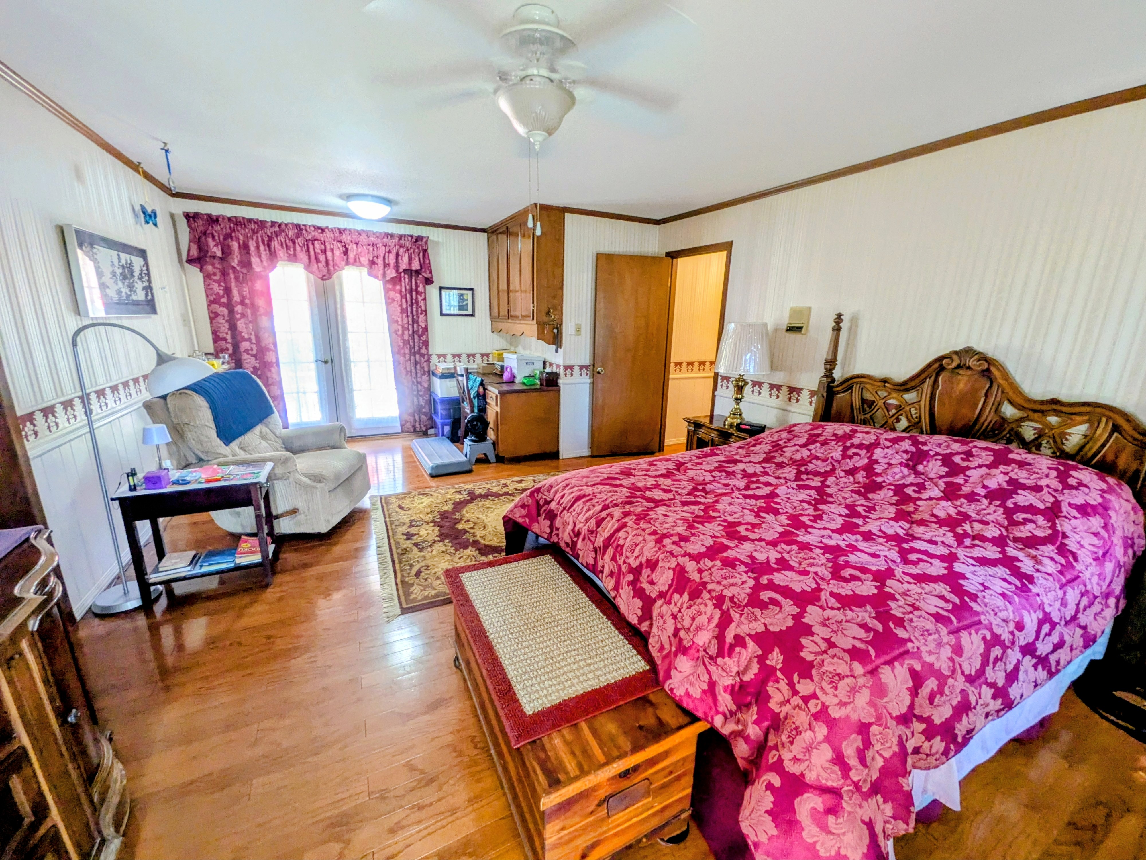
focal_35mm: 14
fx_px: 463
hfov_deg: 102.1
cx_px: 573
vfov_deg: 85.7
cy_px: 430
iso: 115
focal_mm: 1.85
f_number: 2.2
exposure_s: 1/40
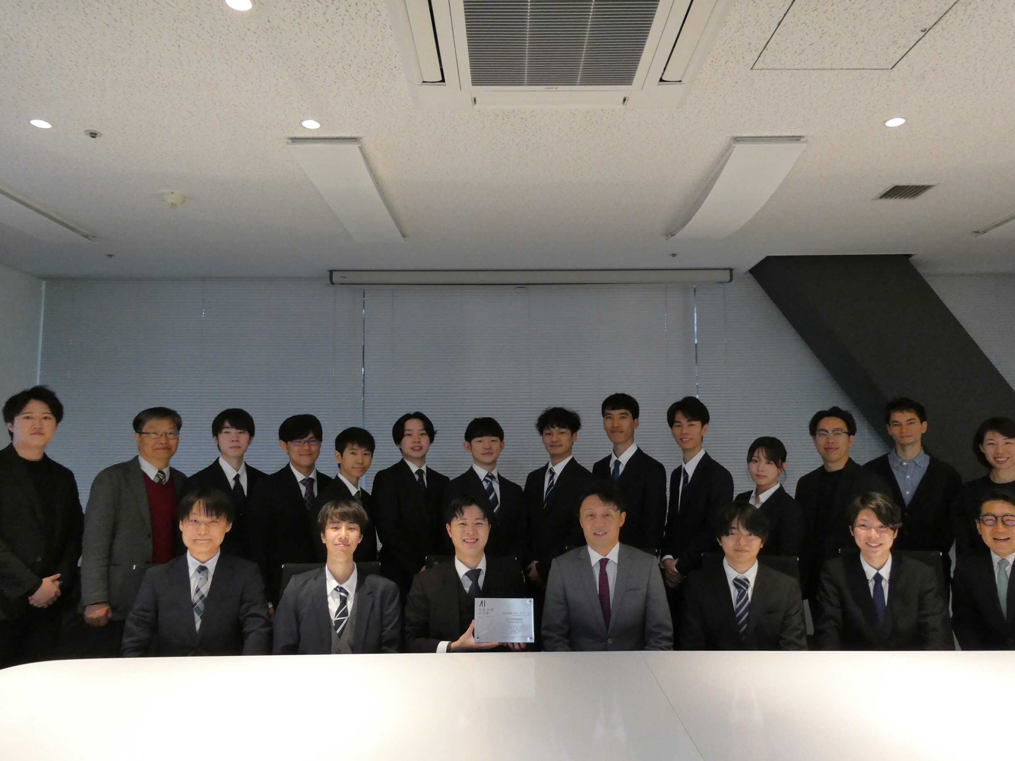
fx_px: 733
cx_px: 503
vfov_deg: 54.9
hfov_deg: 69.4
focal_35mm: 25
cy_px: 386
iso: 500
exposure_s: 1/60
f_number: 3.3
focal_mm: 4.3
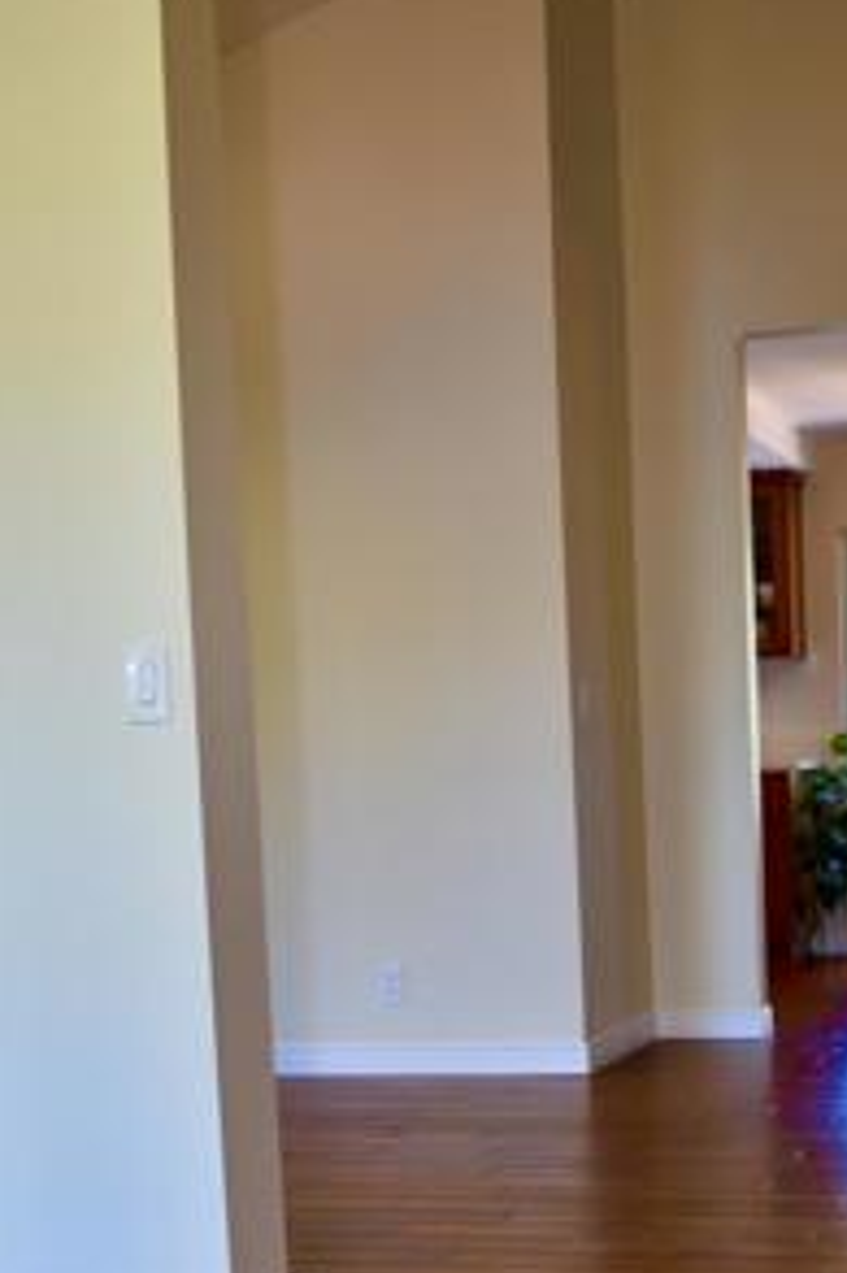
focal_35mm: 59
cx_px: 632
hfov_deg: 22.8
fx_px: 2085
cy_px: 1151
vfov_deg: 32.2
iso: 640
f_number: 3.5
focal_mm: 18
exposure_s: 1/250
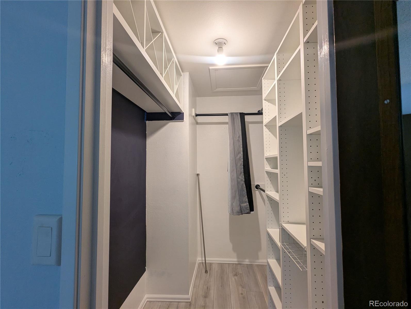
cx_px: 206
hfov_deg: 94.4
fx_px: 190
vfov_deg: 78.2
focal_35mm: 16
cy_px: 154
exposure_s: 1/22.7
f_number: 2.2
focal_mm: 2.35
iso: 111
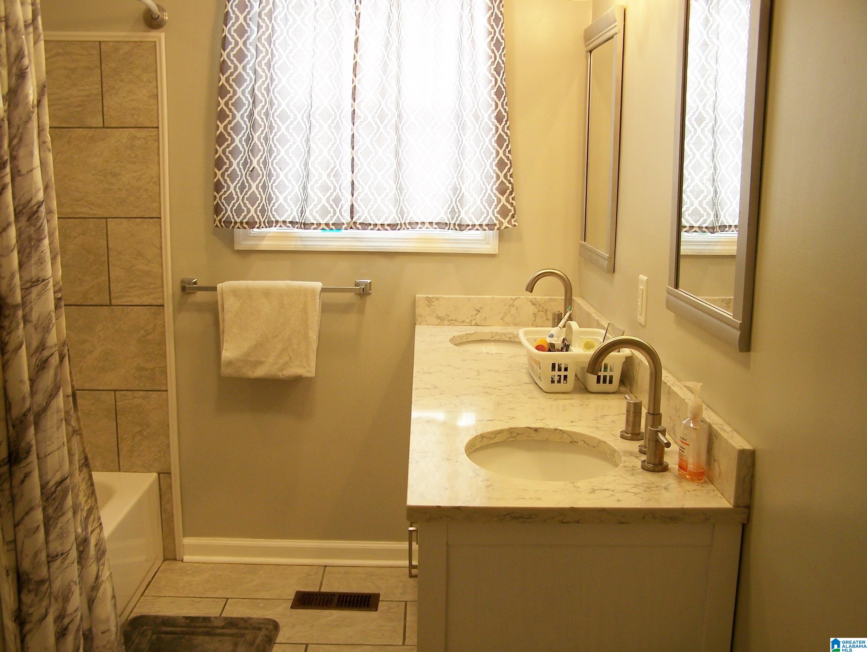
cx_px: 434
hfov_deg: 48.9
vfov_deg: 37.8
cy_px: 326
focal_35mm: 38
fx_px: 952
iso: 80
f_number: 2.8
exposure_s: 1/40
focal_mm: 6.3
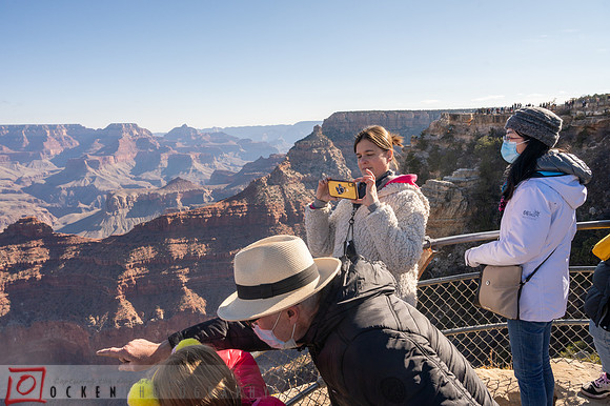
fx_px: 413
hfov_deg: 72.8
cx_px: 306
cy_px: 203
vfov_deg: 52.3
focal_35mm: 24
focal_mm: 24
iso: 400
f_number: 8
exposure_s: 1/1000
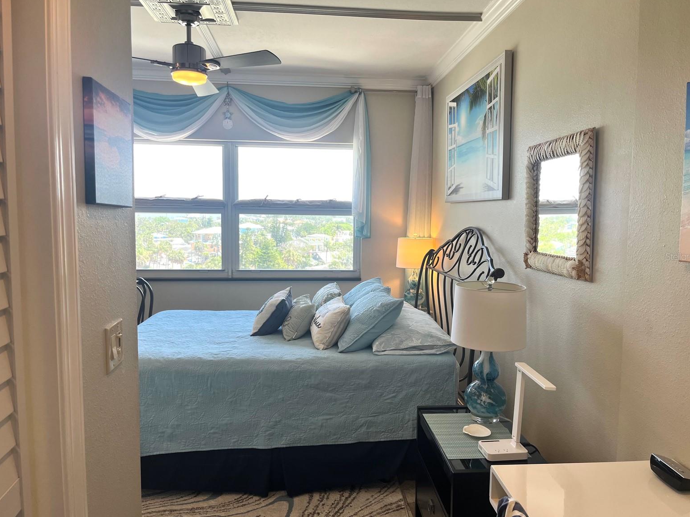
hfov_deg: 65.3
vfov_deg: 51.4
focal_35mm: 27
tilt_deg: -5.2
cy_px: 256
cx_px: 350
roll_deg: -1.0
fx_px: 538
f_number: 1.6
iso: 50
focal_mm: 5.1
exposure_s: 1/120
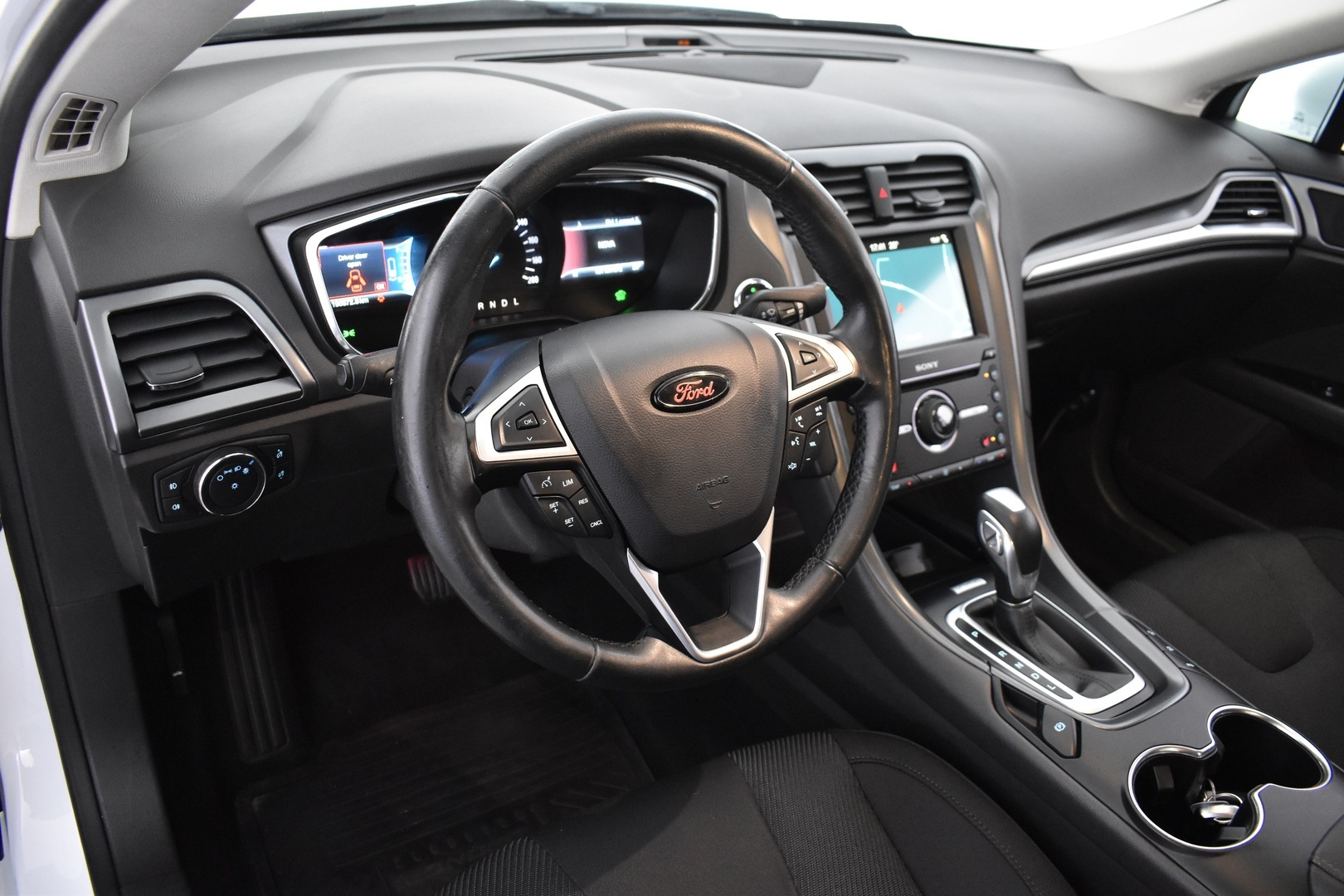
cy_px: 448
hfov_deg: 67.4
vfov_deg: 47.9
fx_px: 1008
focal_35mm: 27
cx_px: 672
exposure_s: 1/30
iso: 2800
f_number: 3.5
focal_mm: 18
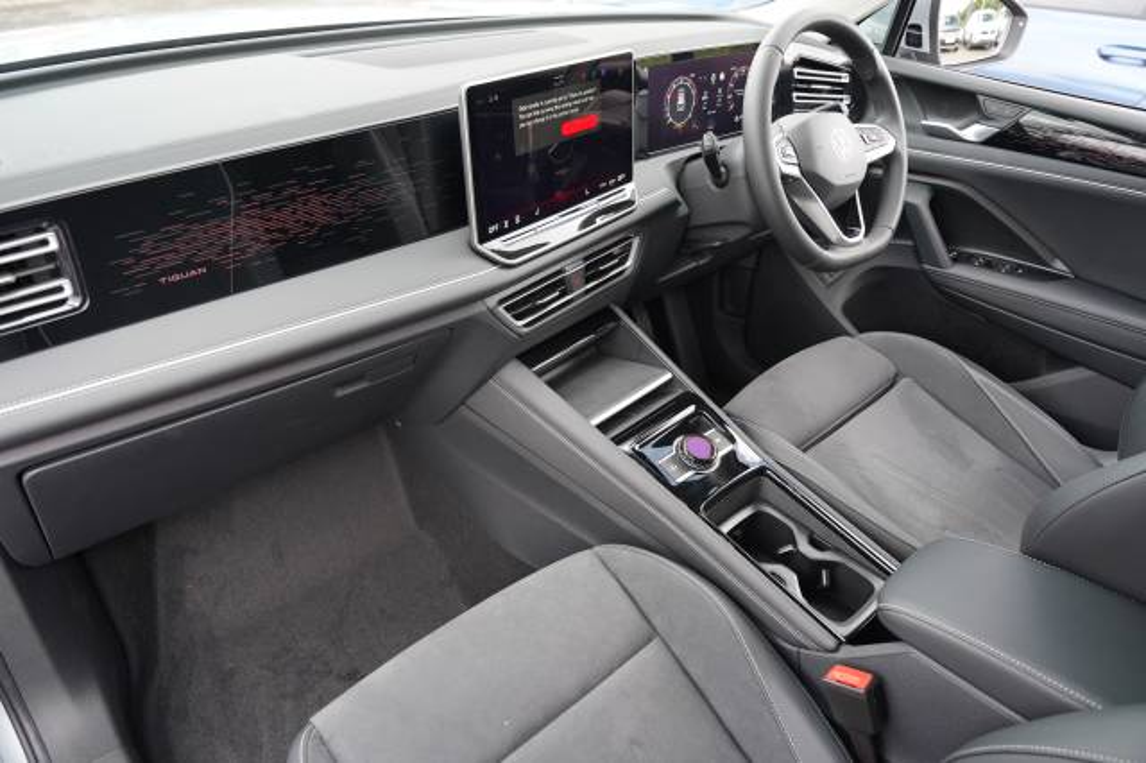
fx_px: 764
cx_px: 573
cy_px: 382
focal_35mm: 24
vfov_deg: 53.1
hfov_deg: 73.8
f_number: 4
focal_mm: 24
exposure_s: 1/160
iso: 1000
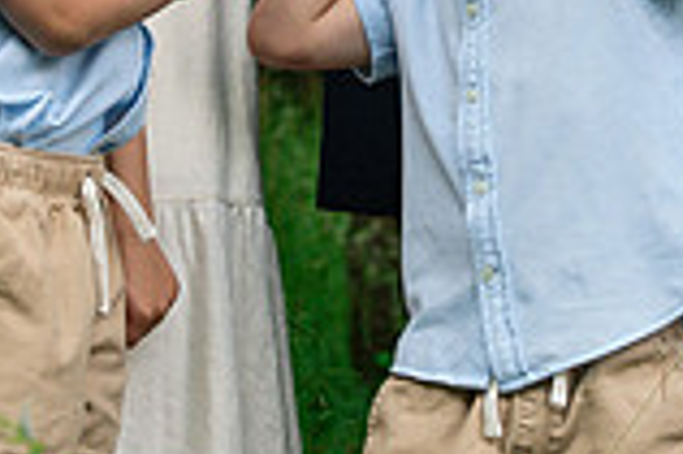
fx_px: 7278
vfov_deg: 3.6
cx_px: 316
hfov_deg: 5.4
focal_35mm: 384
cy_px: -65
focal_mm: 85
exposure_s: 1/200
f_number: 4.5
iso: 200
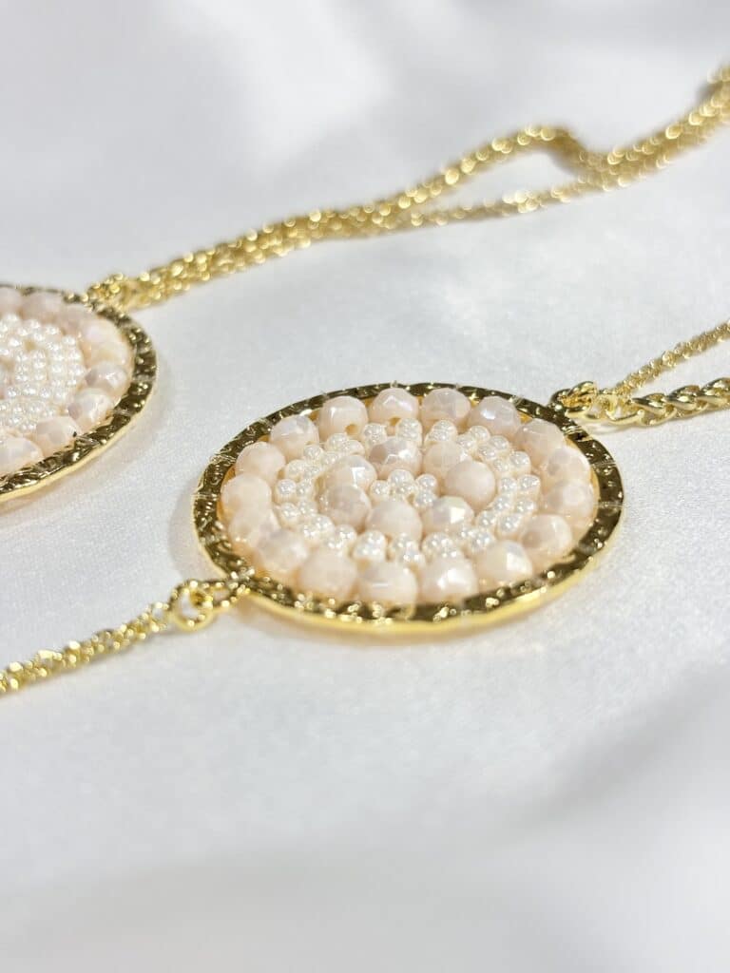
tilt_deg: -34.7
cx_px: 365
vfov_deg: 36.8
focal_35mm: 52
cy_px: 486
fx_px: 1462
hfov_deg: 28.0
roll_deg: +7.0
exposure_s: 1/317
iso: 32
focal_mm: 5.96
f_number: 1.6
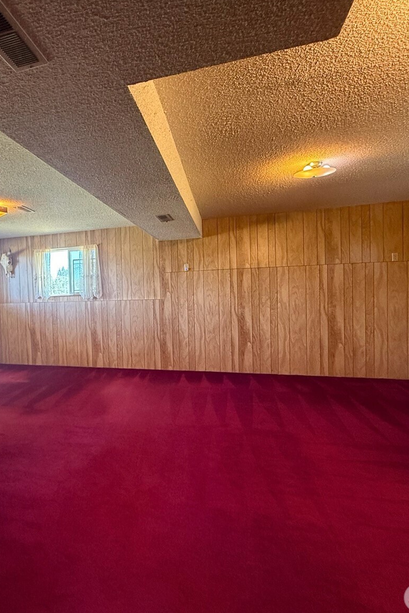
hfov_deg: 59.7
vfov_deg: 84.0
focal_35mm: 20
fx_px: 341
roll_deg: +2.1
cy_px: 303
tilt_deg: -1.3
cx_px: 119
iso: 640
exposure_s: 1/120
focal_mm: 2.22
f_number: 2.2
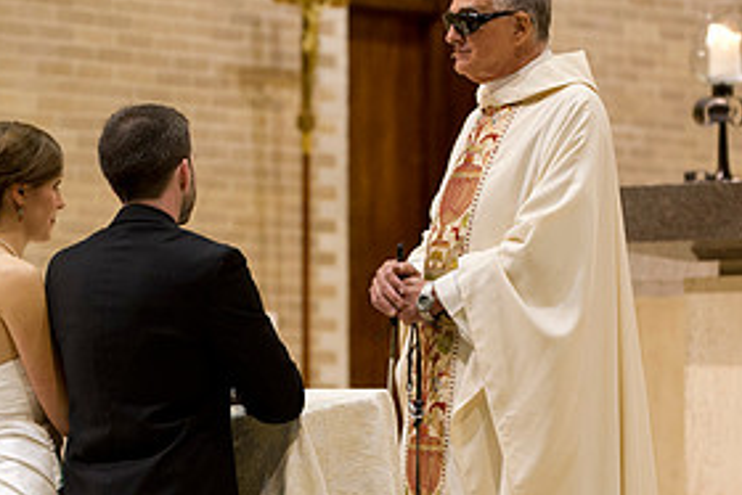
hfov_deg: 8.6
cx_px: 350
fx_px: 4949
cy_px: 394
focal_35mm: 240
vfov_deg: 5.7
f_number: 2.8
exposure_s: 1/60
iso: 1250
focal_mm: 116
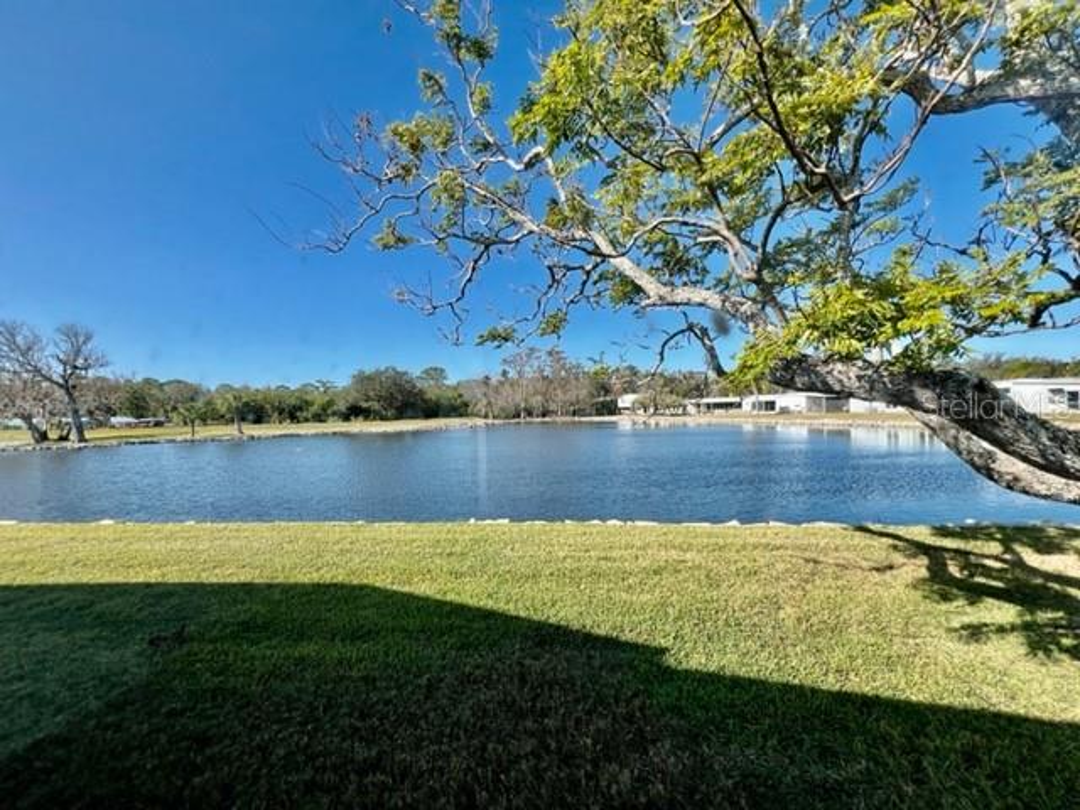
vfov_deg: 89.9
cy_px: 405
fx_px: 406
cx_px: 540
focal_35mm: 13
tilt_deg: +0.5
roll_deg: +1.8
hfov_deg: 106.2
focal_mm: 1.57
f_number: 1.8
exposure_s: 1/1220
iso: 32
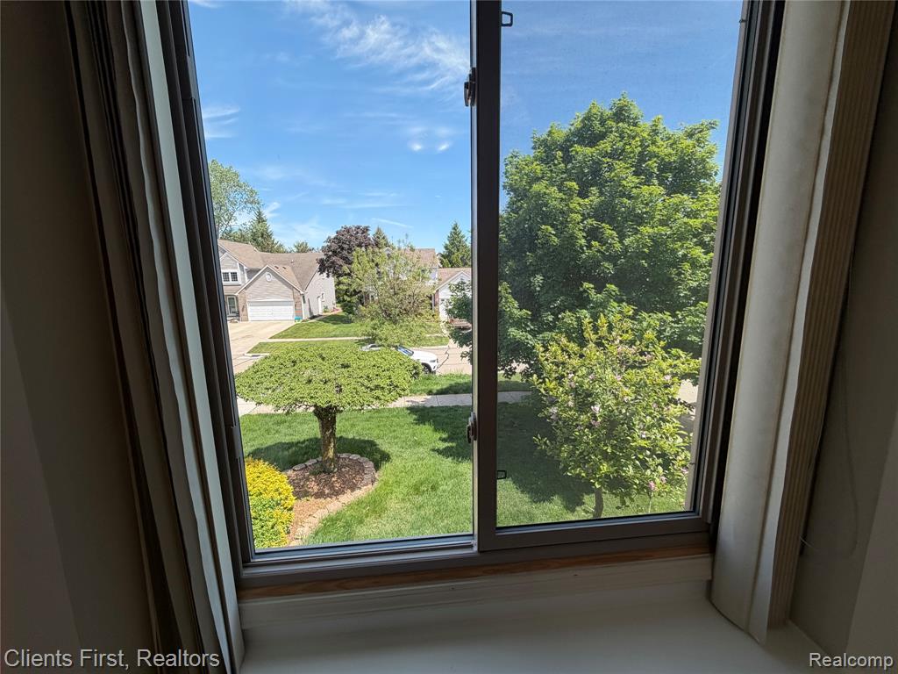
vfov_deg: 85.7
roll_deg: +0.6
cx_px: 449
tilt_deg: -9.0
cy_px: 337
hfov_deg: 102.1
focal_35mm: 14
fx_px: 363
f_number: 2.2
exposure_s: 1/502
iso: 64
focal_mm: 2.22
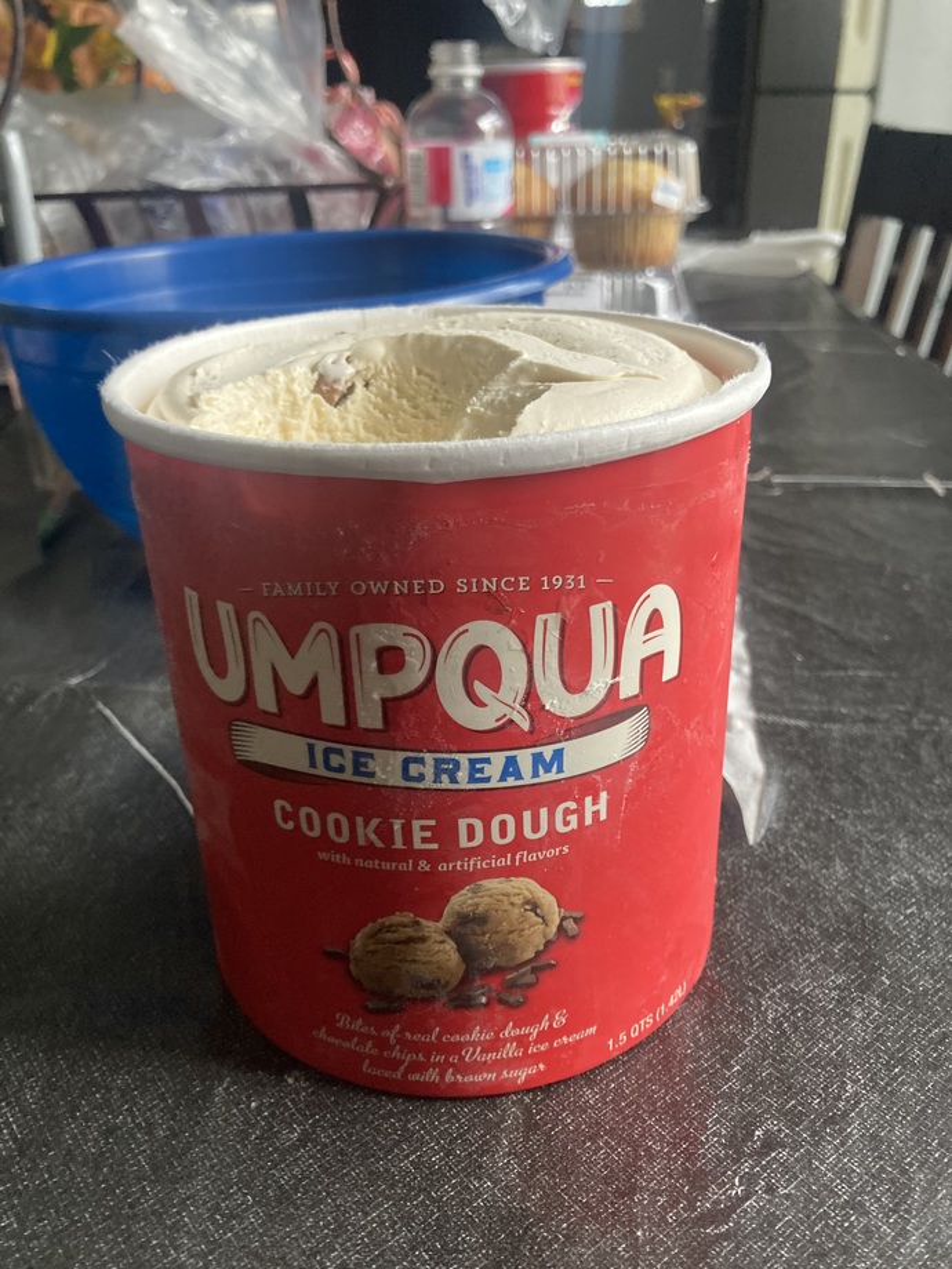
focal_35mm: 28
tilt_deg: -25.1
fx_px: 1027
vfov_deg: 63.4
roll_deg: +0.8
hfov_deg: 49.7
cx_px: 476
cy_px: 634
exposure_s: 1/60
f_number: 1.8
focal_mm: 3.99
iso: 250
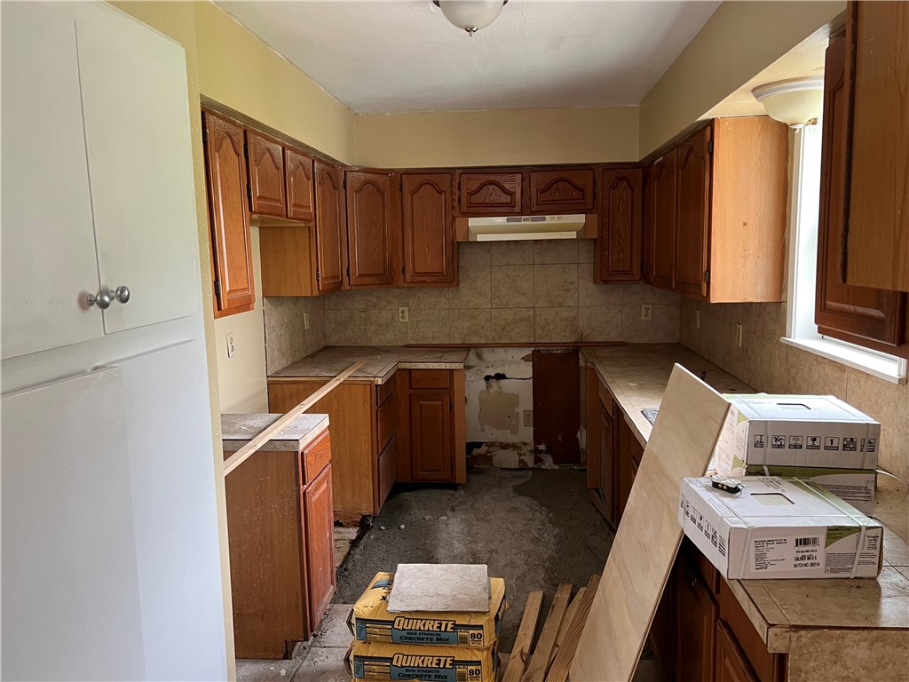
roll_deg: +2.1
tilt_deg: -7.5
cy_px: 341
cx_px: 454
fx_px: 683
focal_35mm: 26
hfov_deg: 67.3
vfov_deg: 53.1
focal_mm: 5.7
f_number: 1.5
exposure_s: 1/60
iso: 160
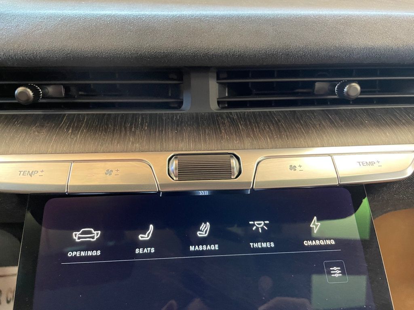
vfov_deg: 53.1
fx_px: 311
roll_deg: +0.9
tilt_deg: -24.2
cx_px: 207
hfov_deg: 67.3
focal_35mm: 26
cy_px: 155
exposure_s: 1/60
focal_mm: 4.2
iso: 400
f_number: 1.6
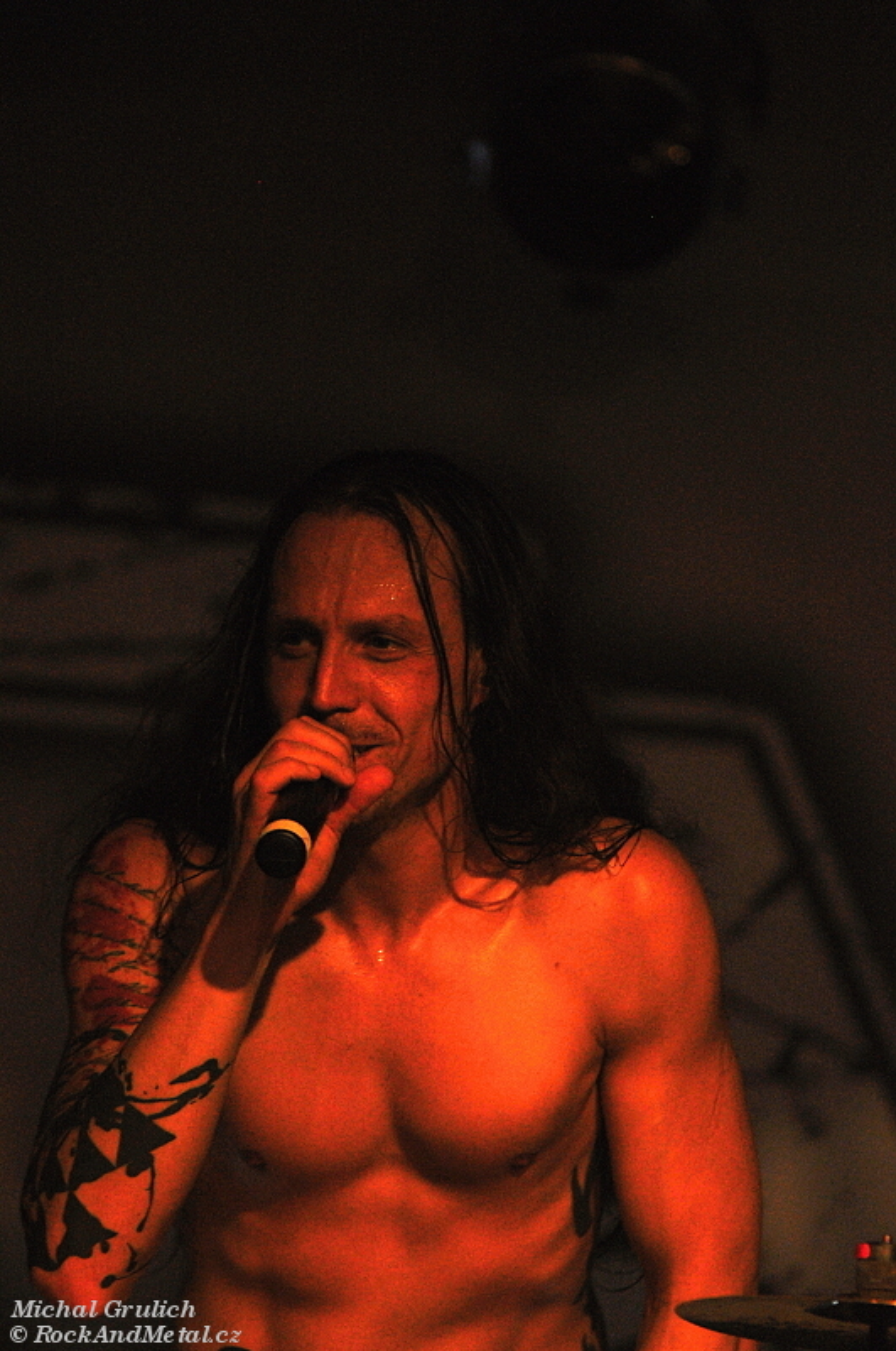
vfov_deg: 6.9
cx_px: 448
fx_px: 11233
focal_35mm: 300
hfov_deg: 4.6
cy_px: 676
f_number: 2.8
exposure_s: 1/125
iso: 800
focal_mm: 200
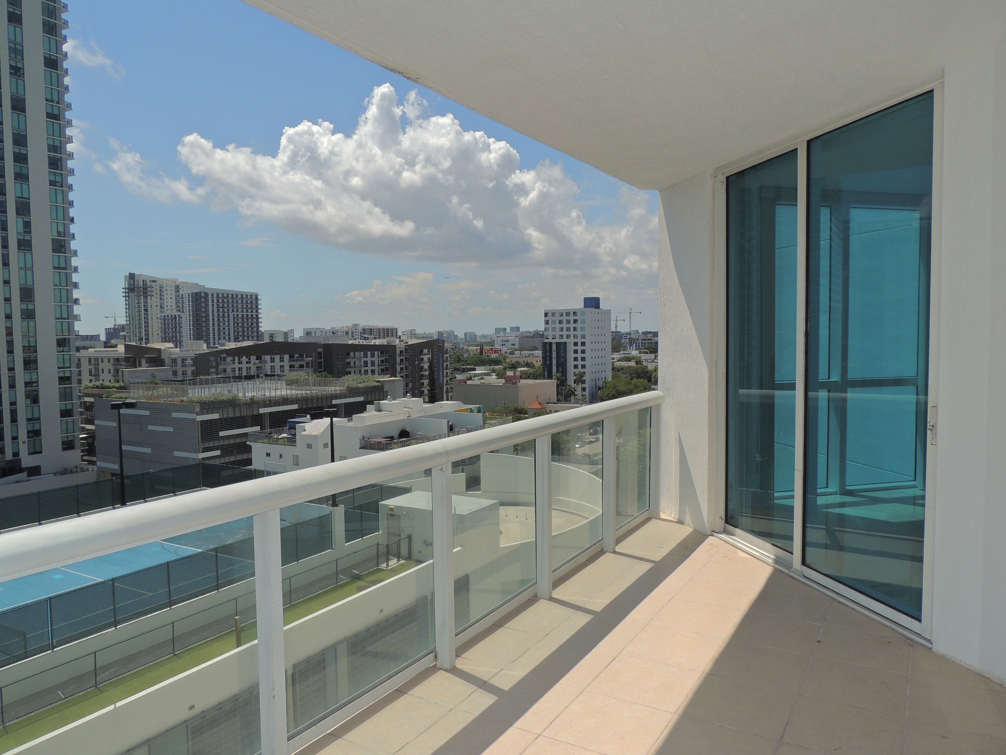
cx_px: 503
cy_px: 378
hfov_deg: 71.6
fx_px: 697
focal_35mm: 24
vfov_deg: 56.8
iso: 100
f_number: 3.7
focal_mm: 4.3
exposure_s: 1/1600
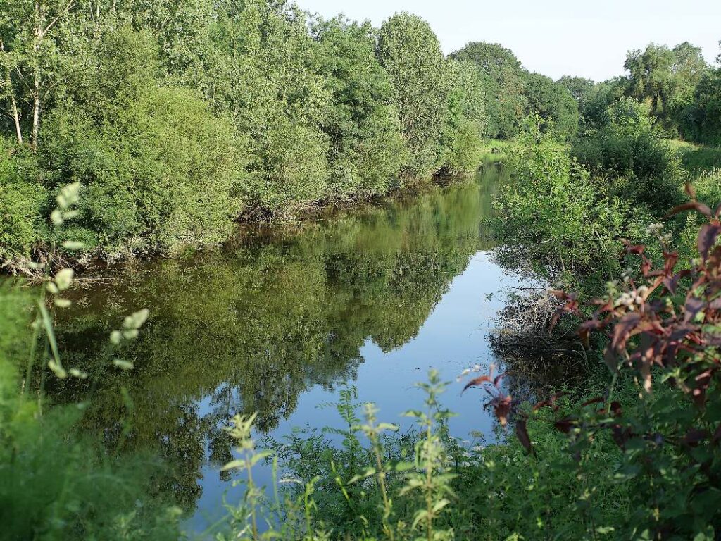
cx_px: 360
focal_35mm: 50
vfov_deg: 29.1
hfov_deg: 38.2
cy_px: 270
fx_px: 1041
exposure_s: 1/640
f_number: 3.5
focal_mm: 25
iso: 200
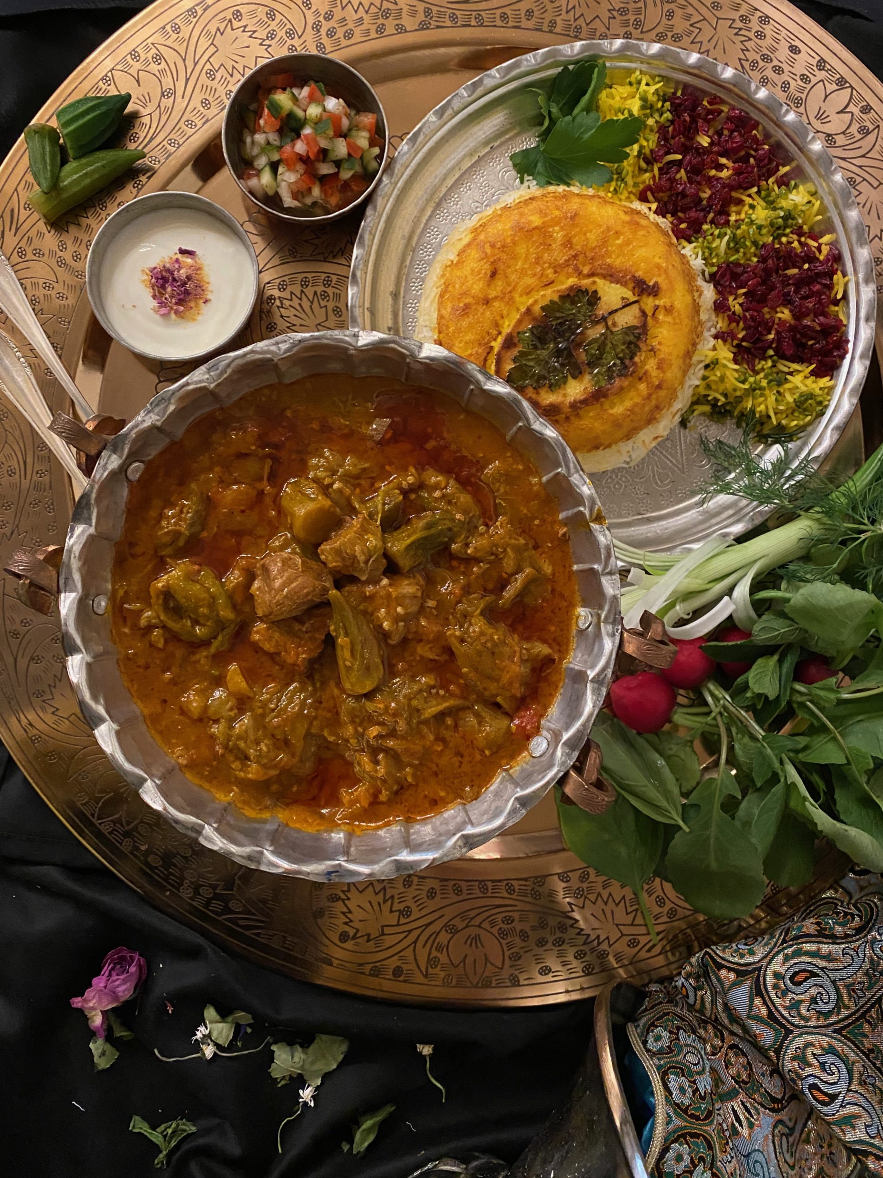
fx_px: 918
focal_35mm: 27
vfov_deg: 65.3
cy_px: 576
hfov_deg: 51.4
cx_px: 450
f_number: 1.8
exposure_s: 1/25
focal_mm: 4.25
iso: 800
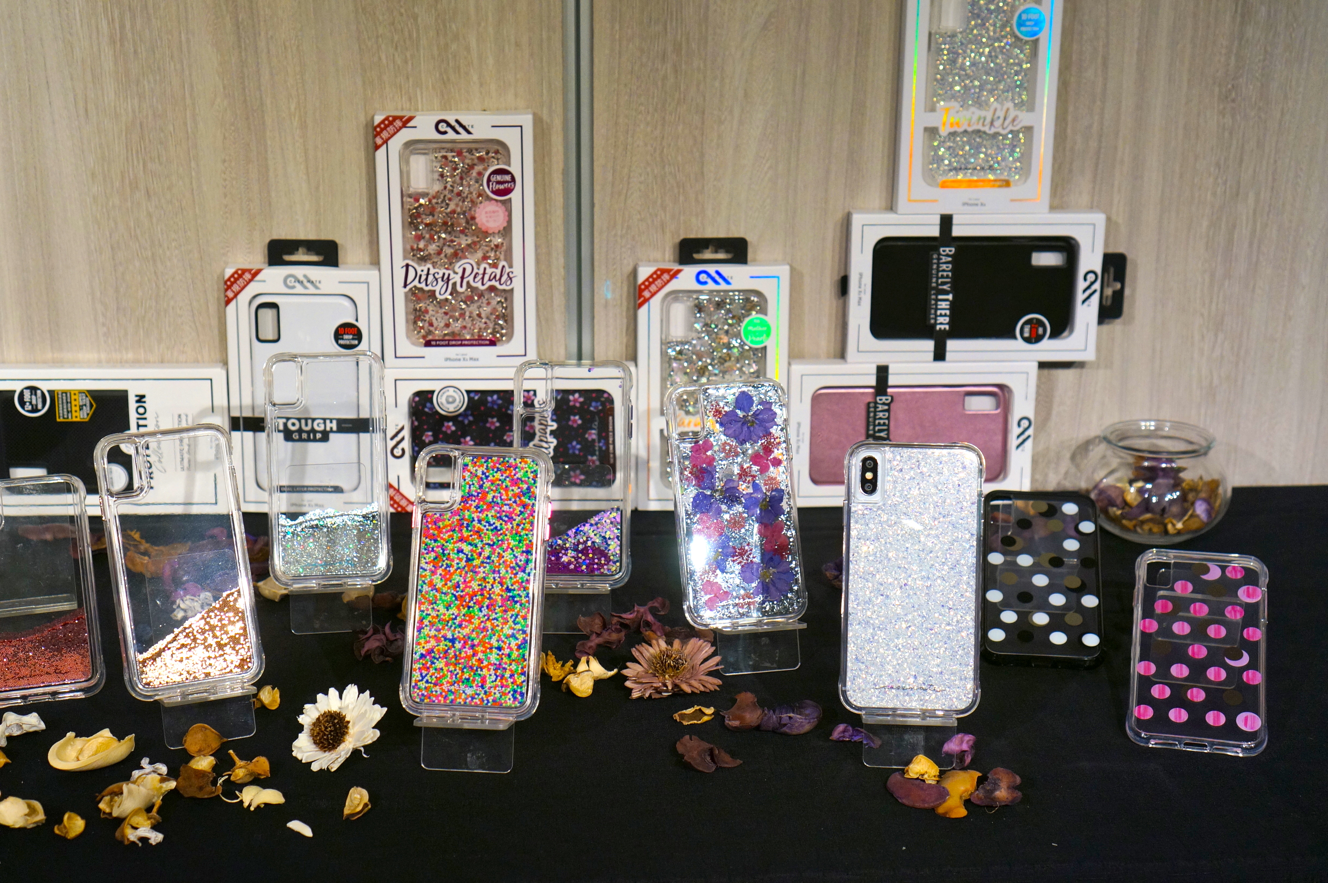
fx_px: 1935
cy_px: 442
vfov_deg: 25.7
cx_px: 664
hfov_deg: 37.9
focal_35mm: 52
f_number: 4
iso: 500
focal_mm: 35
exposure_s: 1/160
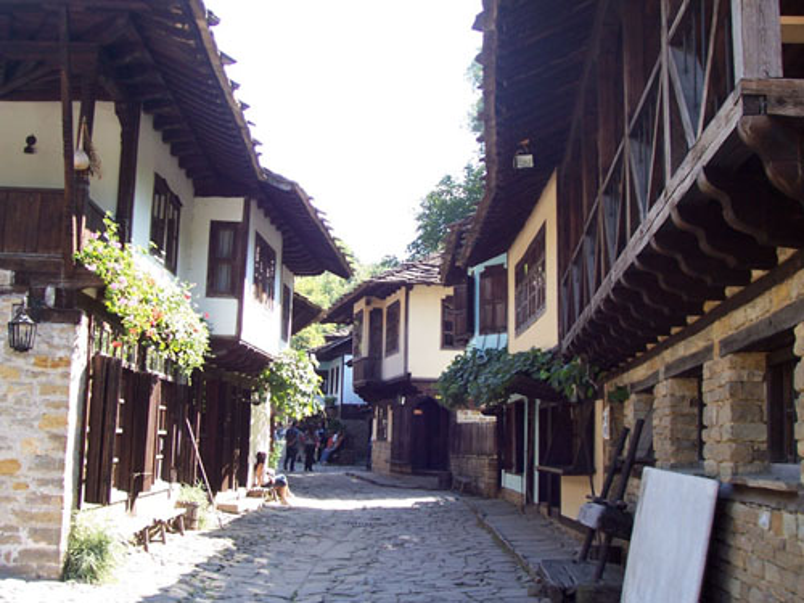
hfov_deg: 44.8
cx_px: 402
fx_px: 976
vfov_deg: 34.3
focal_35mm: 42
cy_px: 302
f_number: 3
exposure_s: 1/180
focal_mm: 7
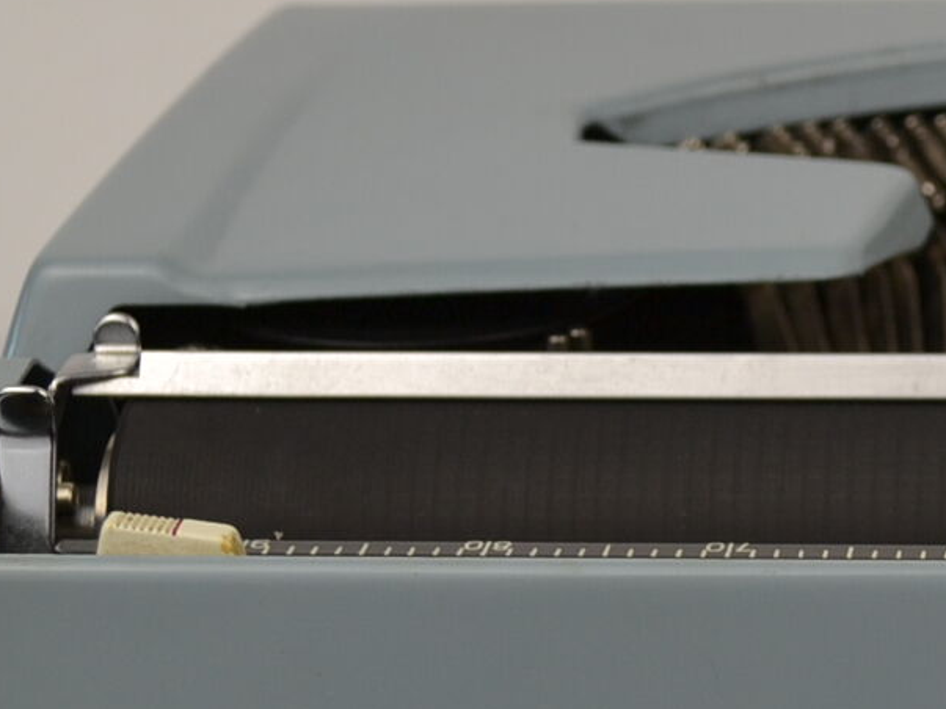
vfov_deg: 9.3
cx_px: 1288
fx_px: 4367
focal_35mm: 160
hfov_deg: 12.0
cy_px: 403
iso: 180
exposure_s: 1/125
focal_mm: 29
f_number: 5.6
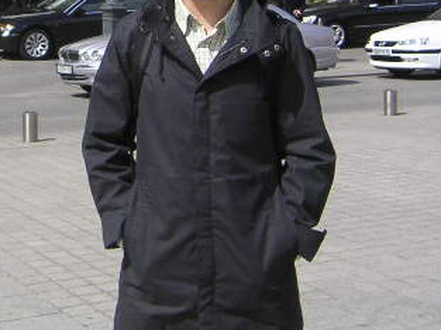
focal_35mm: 86
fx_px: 1094
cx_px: 46
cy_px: 3
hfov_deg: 22.3
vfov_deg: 16.8
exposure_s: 1/180
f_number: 6.7
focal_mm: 5.5
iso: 64
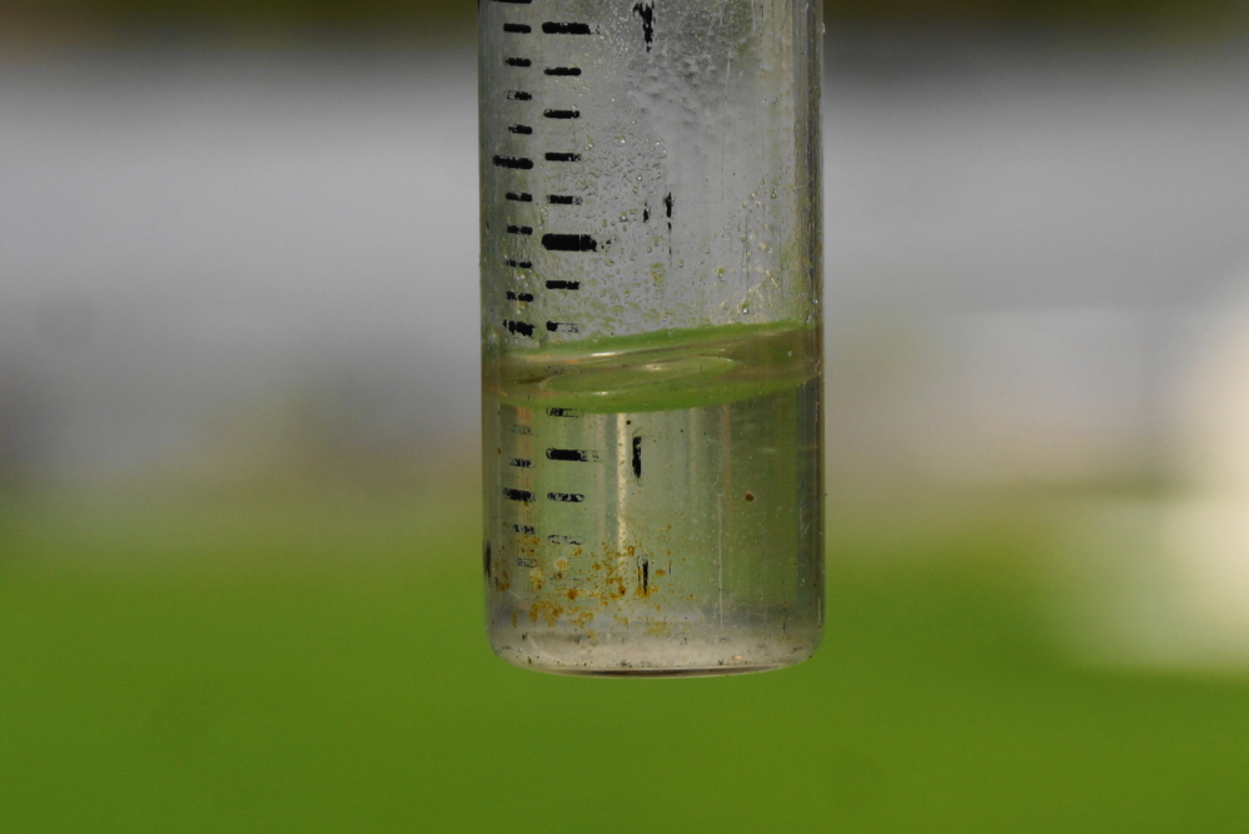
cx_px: 624
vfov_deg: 12.2
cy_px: 417
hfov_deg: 18.2
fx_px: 3904
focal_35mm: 112
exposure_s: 1/160
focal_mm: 75
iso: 100
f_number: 6.3
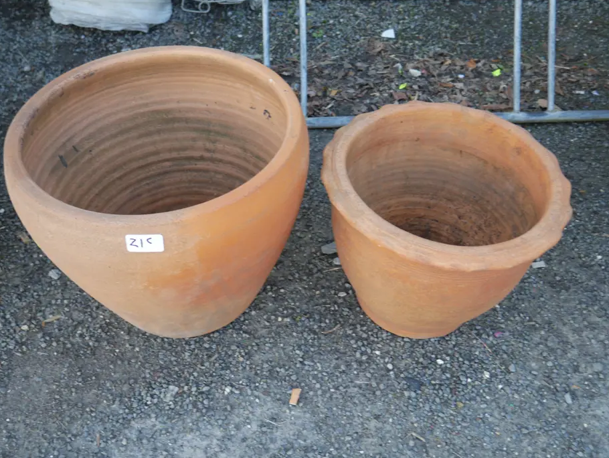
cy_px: 239
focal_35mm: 36
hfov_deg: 51.3
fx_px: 634
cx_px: 304
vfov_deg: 39.7
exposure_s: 1/100
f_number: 3.6
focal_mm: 16
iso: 200
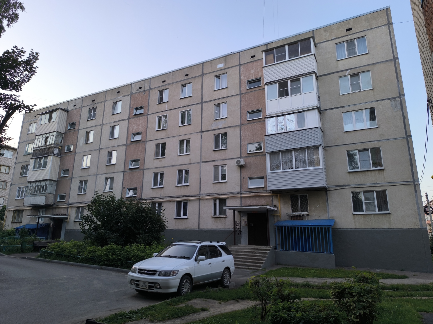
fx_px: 288
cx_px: 216
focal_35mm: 23
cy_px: 162
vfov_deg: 58.9
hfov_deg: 73.9
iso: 250
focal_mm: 6.14
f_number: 1.65
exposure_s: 1/100
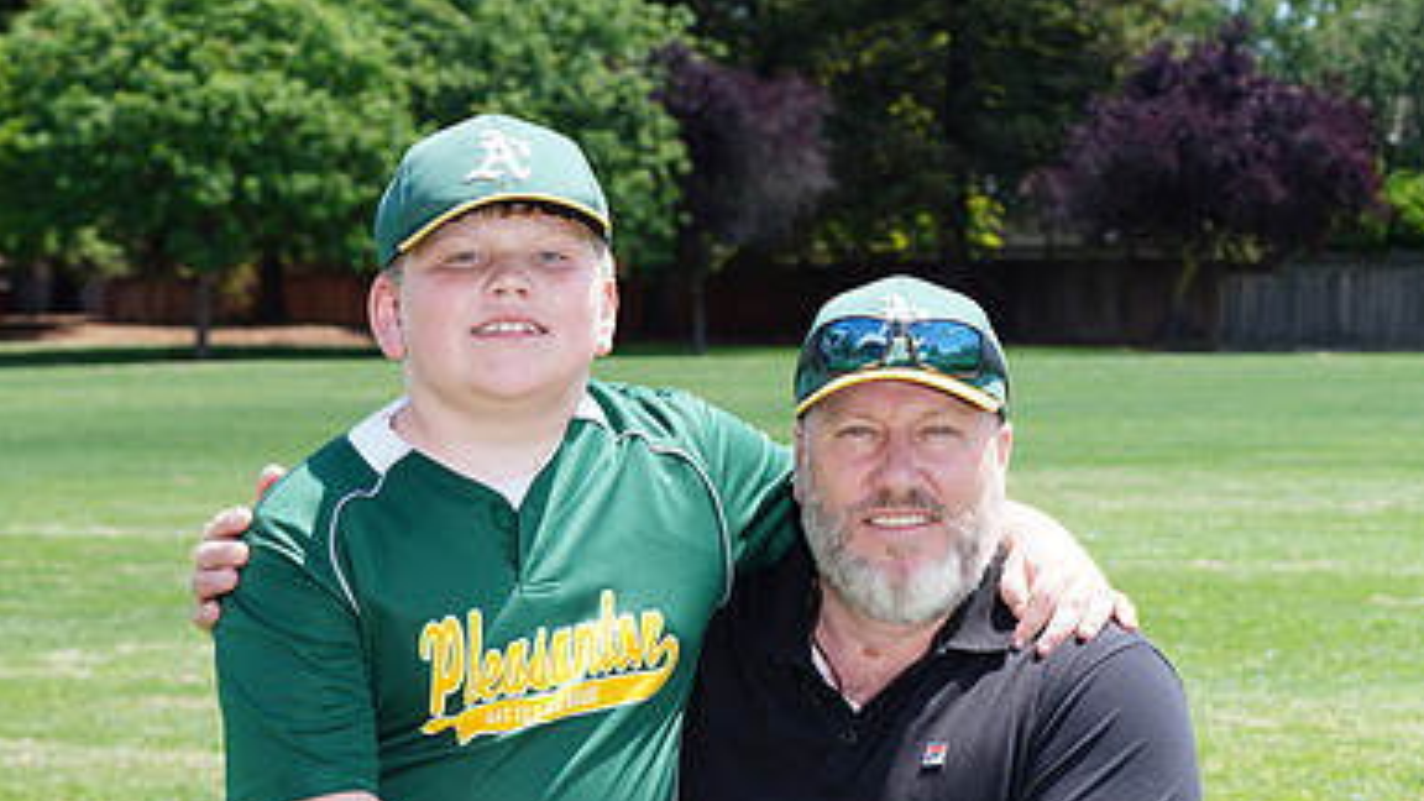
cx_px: 714
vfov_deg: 9.0
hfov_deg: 16.1
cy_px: 1042
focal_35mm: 133
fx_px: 5022
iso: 200
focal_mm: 84
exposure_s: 1/200
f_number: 9
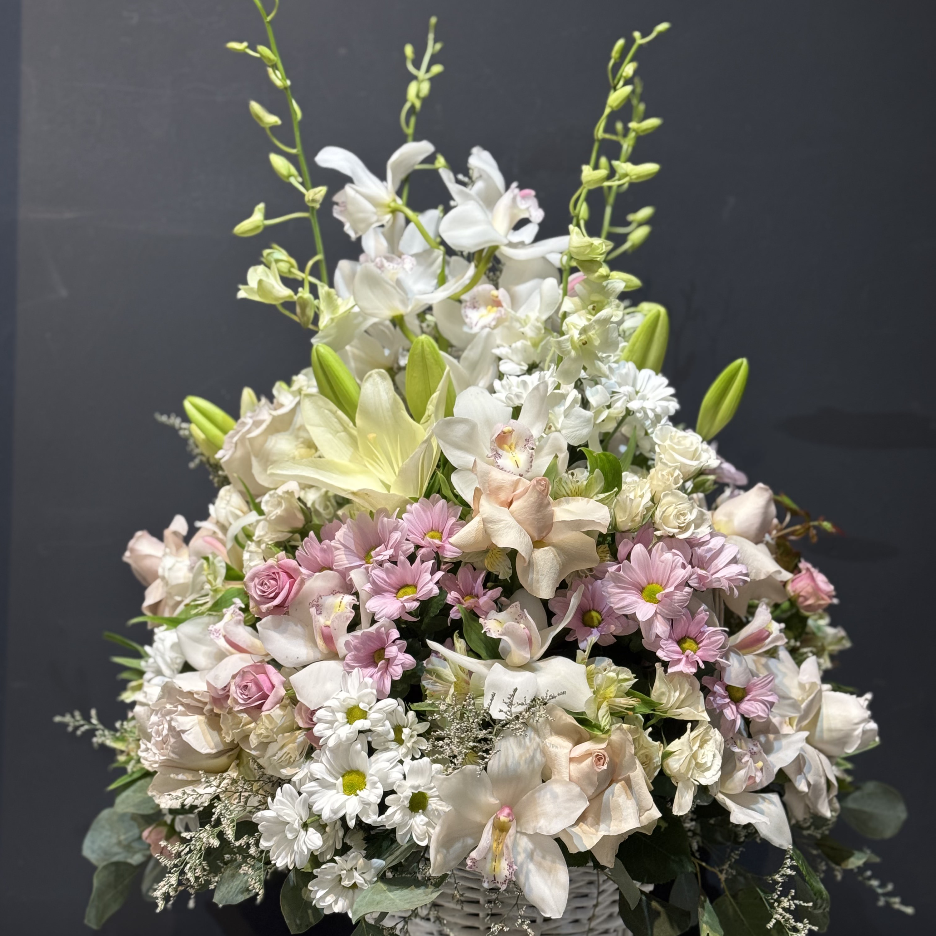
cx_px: 470
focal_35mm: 57
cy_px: 498
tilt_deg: +0.8
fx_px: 1744
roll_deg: -0.4
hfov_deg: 30.0
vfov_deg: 30.0
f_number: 1.78
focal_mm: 6.76
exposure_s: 1/60
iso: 160
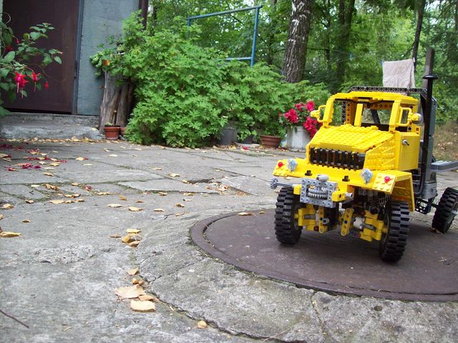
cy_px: 172
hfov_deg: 51.4
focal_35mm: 36
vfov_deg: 39.7
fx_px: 476
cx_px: 229
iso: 80
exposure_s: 1/106
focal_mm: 6
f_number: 2.7
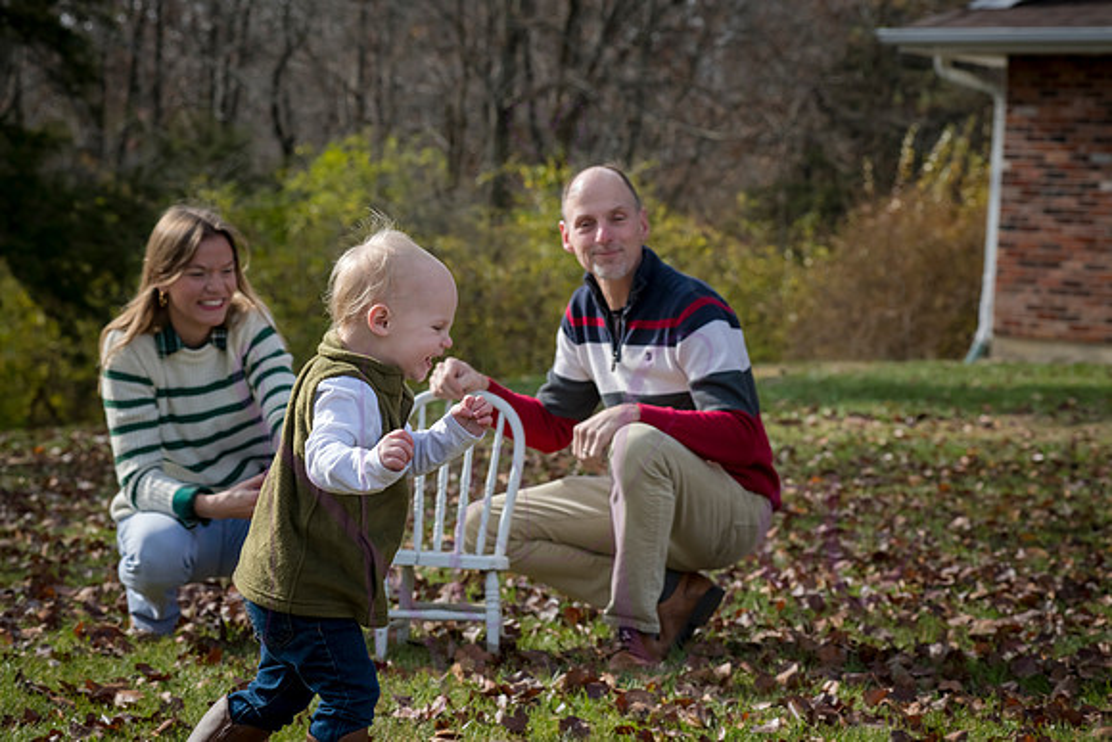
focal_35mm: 100
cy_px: 371
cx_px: 556
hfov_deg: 20.4
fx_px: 3089
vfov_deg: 13.7
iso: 400
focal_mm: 100
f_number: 8
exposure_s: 1/500
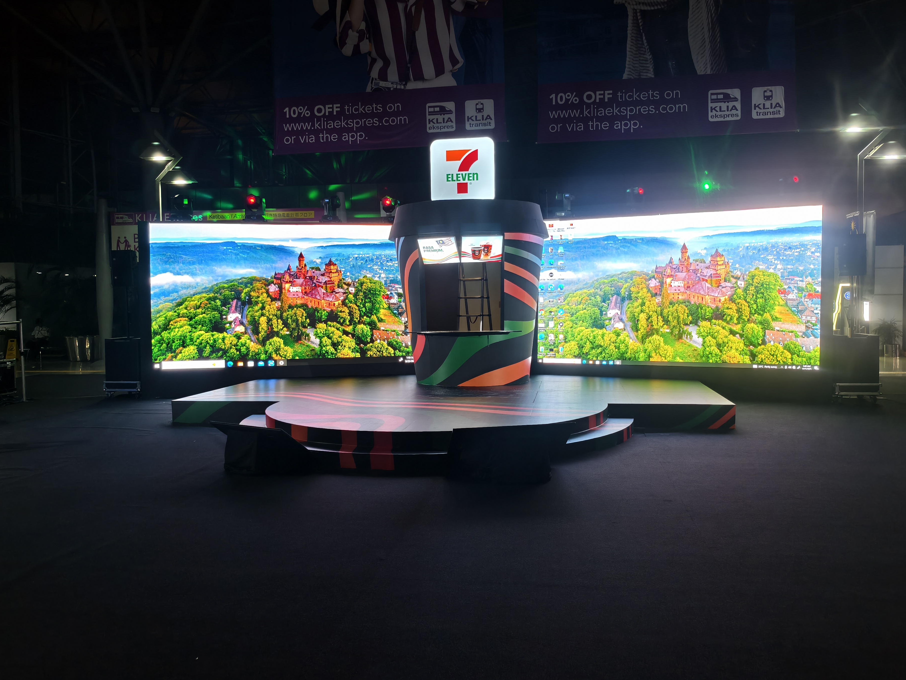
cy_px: 324
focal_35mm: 26
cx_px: 478
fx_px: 681
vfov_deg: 53.1
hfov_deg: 67.2
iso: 408
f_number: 1.57
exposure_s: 1/100
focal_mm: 5.6
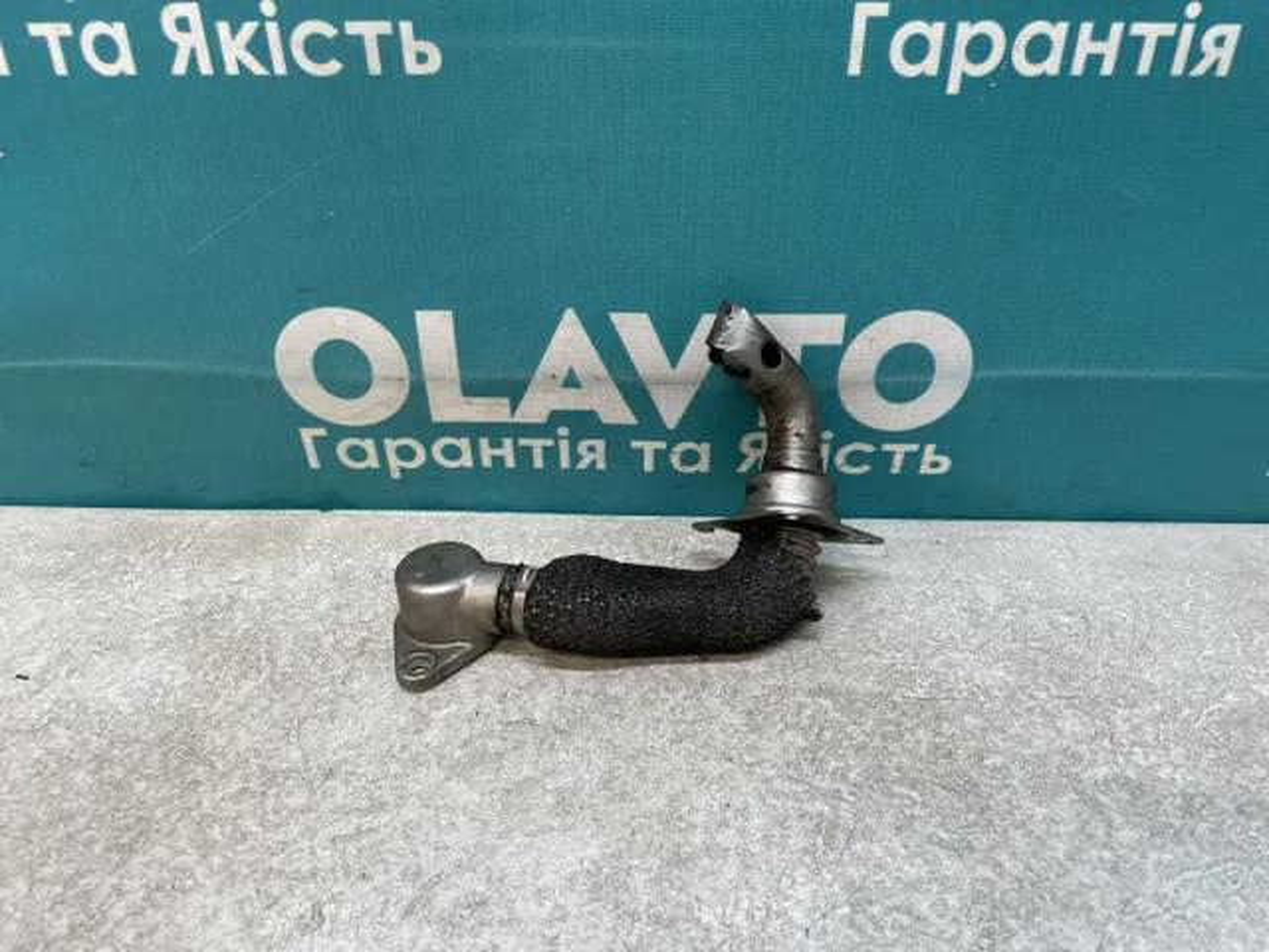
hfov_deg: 67.3
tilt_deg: -33.9
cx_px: 634
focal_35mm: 26
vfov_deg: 53.1
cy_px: 476
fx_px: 953
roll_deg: +2.1
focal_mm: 4.2
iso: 100
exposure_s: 1/100
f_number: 1.6
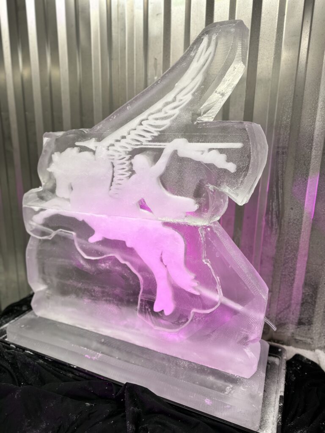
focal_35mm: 24
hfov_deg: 56.8
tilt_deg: -13.1
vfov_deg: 71.6
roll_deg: -1.4
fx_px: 300
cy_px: 216
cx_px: 162
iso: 80
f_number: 1.78
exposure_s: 1/100
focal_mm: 6.86
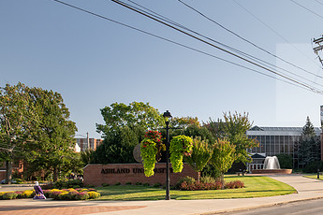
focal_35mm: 37
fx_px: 332
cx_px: 248
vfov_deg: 35.3
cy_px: 157
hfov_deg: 49.5
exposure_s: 1/320
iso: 400
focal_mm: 22
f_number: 5.6
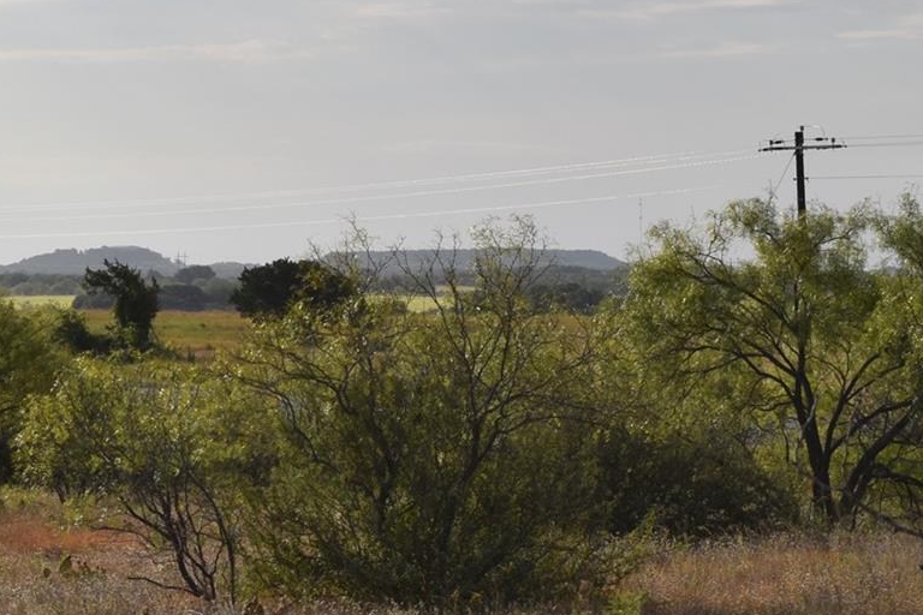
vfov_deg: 7.2
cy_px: 211
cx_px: 50
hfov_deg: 10.6
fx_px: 4922
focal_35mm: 192
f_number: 14
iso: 100
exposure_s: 1/200
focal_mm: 48
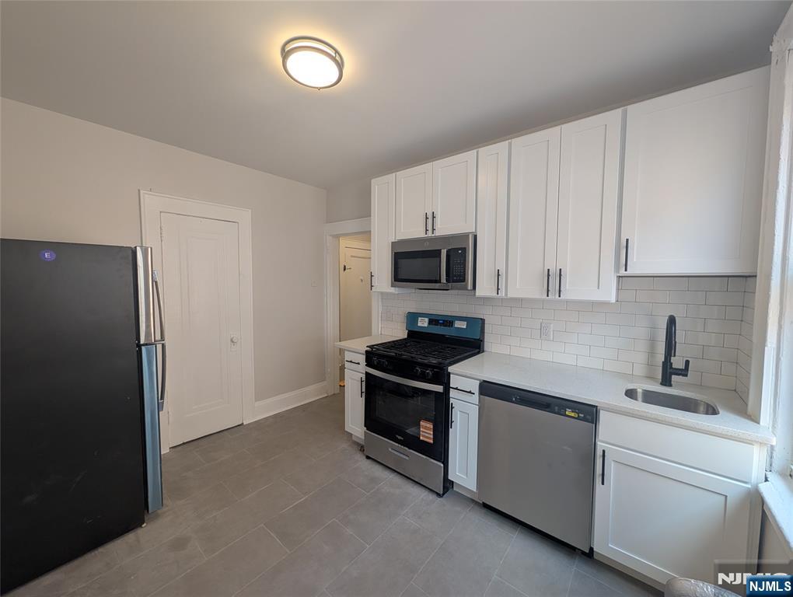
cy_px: 298
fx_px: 275
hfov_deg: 110.5
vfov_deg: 94.6
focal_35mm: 12
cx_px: 396
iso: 83
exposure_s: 1/120
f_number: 1.7
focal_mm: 2.02
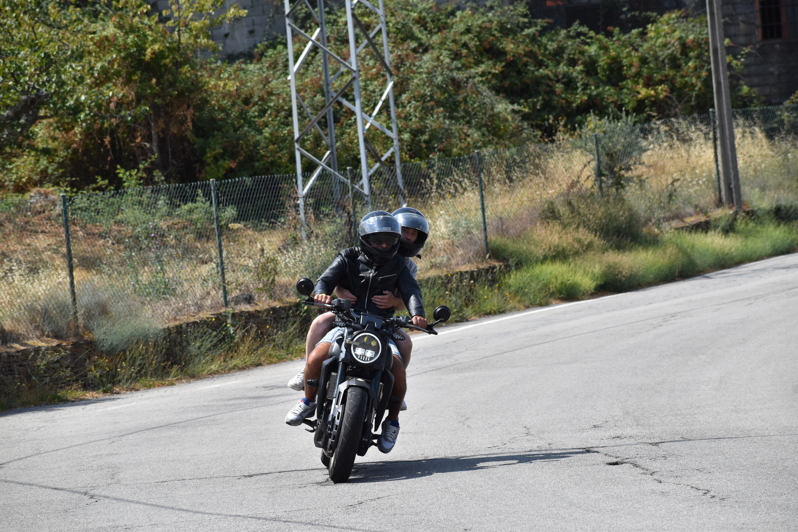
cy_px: 266
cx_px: 399
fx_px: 4156
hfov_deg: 11.0
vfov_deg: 7.3
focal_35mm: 188
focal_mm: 125
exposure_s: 1/1600
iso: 400
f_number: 6.3
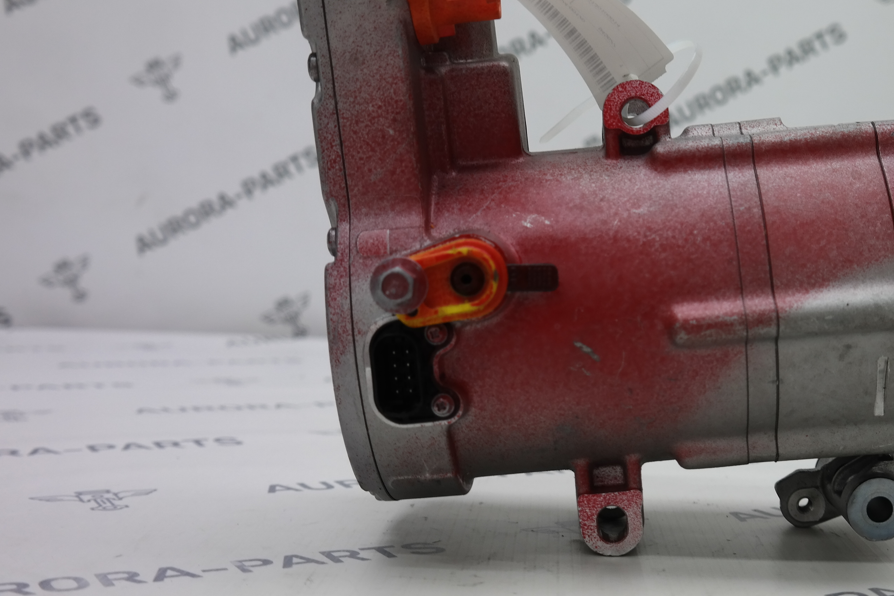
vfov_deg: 24.6
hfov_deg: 35.6
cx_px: 649
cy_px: 270
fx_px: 1366
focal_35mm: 55
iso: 200
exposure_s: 1/80
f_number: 4
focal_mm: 24
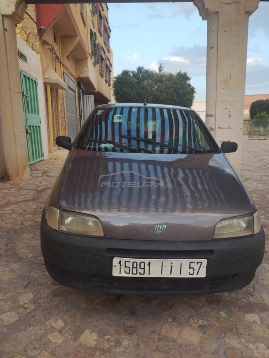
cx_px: 134
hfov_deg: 53.1
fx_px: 269
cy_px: 179
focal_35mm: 26
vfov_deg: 67.3
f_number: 1.8
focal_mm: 4.75
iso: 164
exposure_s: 1/100
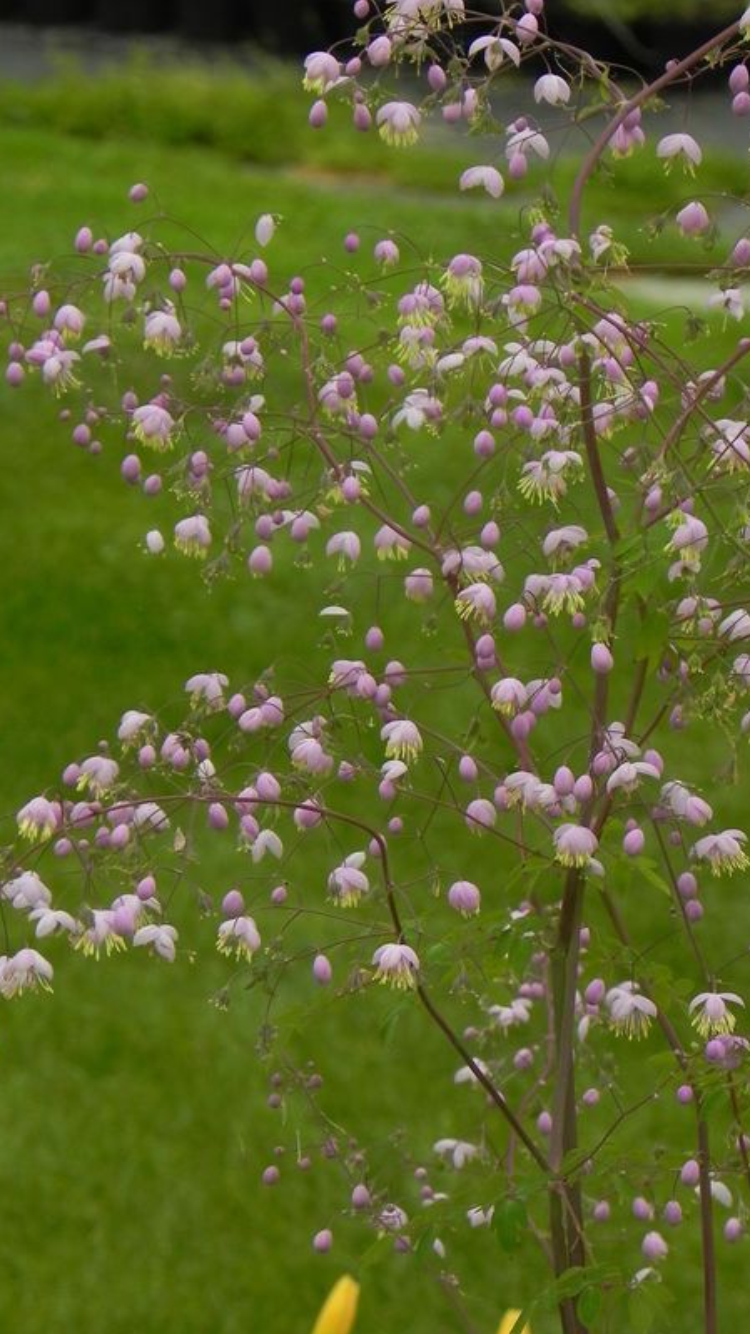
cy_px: 667
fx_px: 7105
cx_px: 327
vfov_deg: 10.7
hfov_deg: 6.0
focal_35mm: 201
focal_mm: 32.7
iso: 160
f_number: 5
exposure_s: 1/320
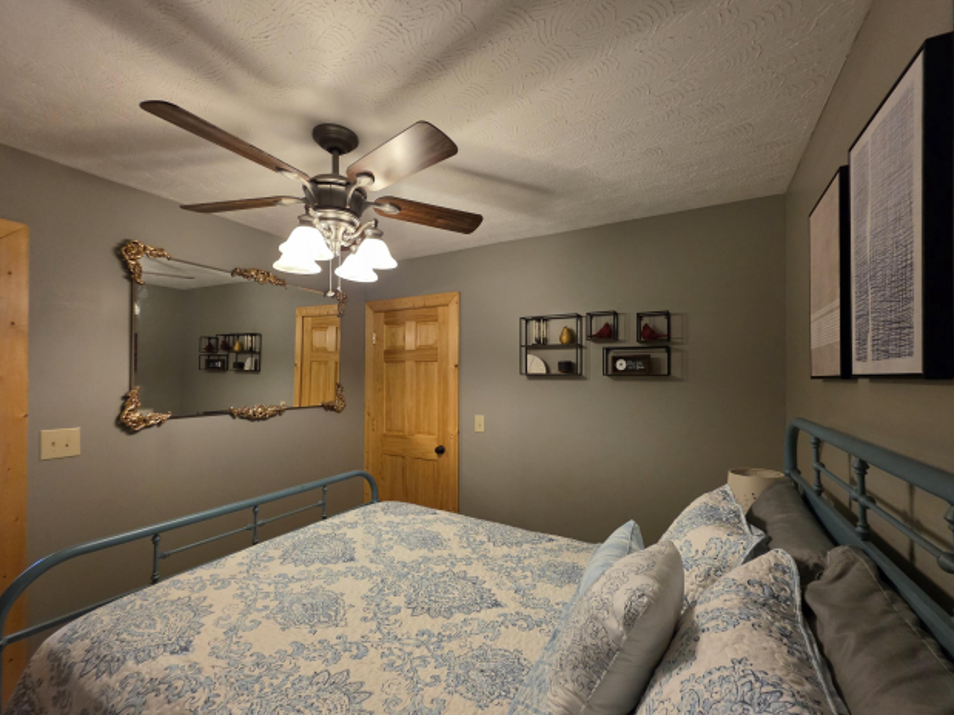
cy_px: 376
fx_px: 386
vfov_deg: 85.6
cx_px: 472
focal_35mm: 14
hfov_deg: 102.1
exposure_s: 1/60
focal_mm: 2.2
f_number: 1.9
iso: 320
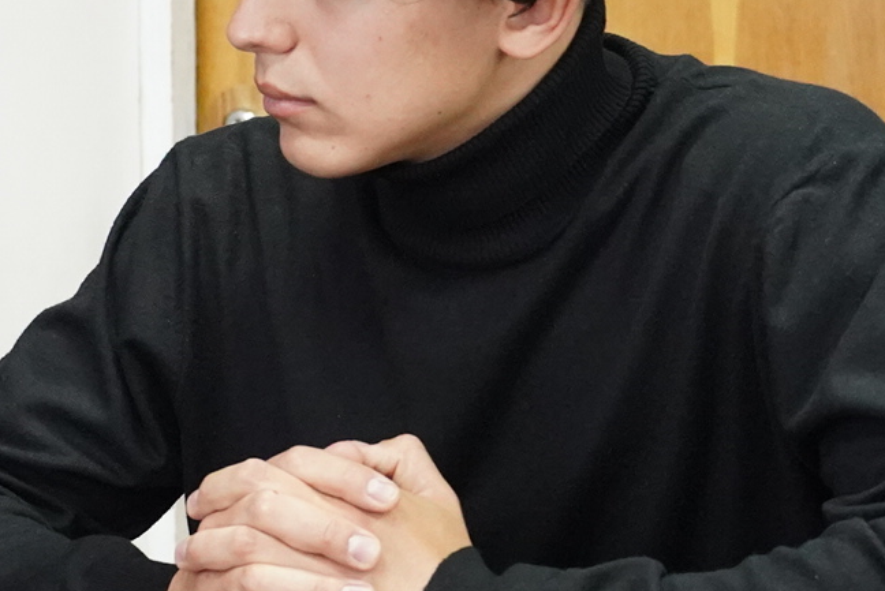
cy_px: 186
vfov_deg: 7.6
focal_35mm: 182
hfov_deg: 11.3
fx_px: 4477
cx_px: 337
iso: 6400
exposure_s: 1/160
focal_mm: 49
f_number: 5
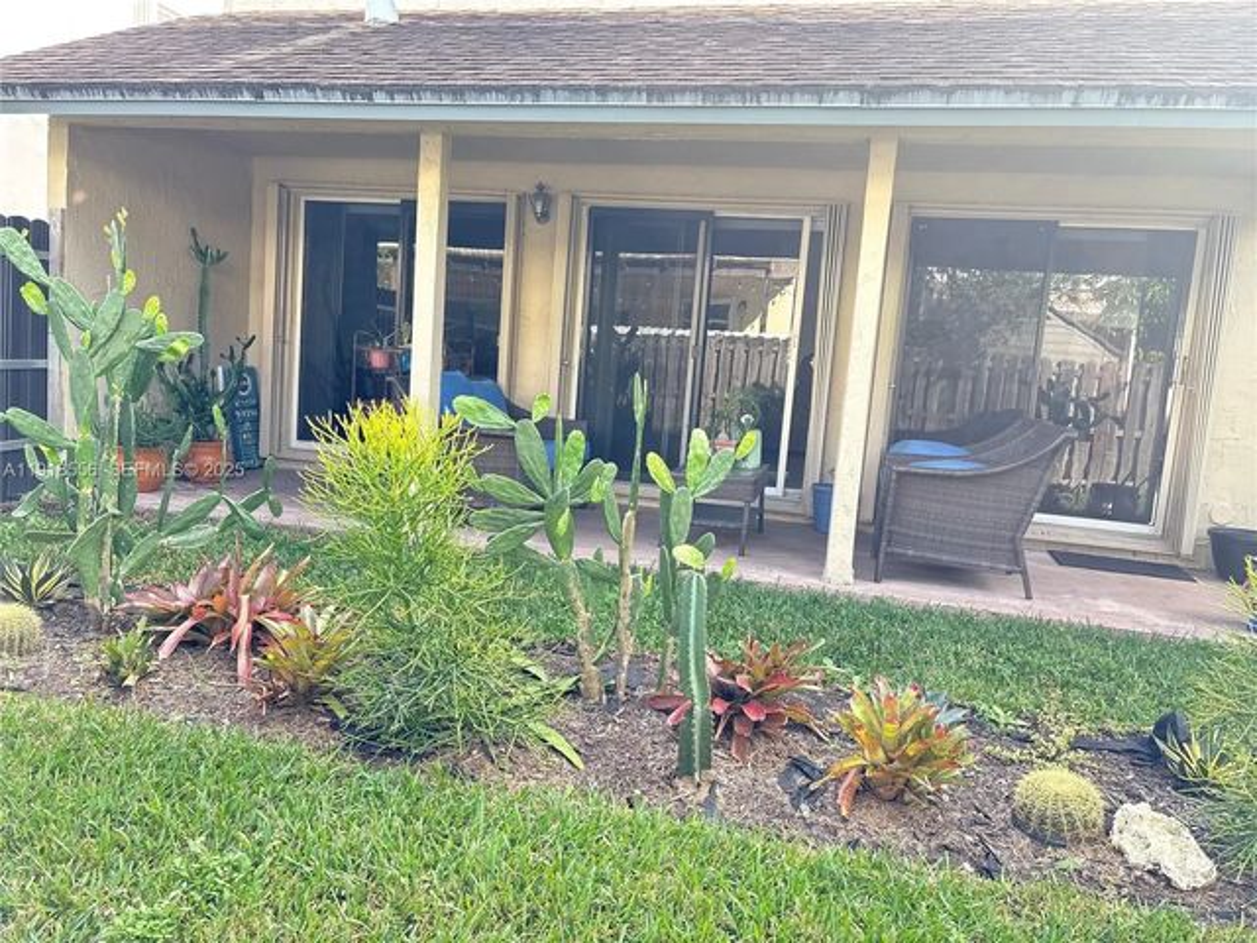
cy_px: 472
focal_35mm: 26
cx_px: 628
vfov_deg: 53.1
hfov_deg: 67.3
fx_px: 944
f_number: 1.6
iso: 64
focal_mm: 5.96
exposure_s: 1/313
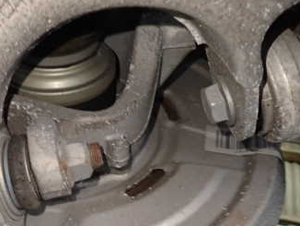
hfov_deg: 40.2
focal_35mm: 46
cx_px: 78
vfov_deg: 30.9
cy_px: 175
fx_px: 399
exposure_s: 1/30
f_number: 2
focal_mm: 4.5
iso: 250
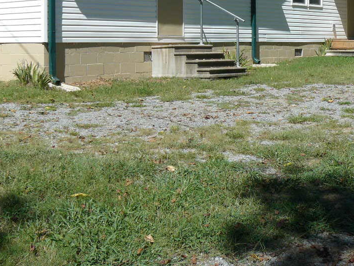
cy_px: 30
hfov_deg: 29.8
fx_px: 665
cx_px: 163
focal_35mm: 65
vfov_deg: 22.1
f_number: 4.5
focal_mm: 6
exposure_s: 1/640
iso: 100
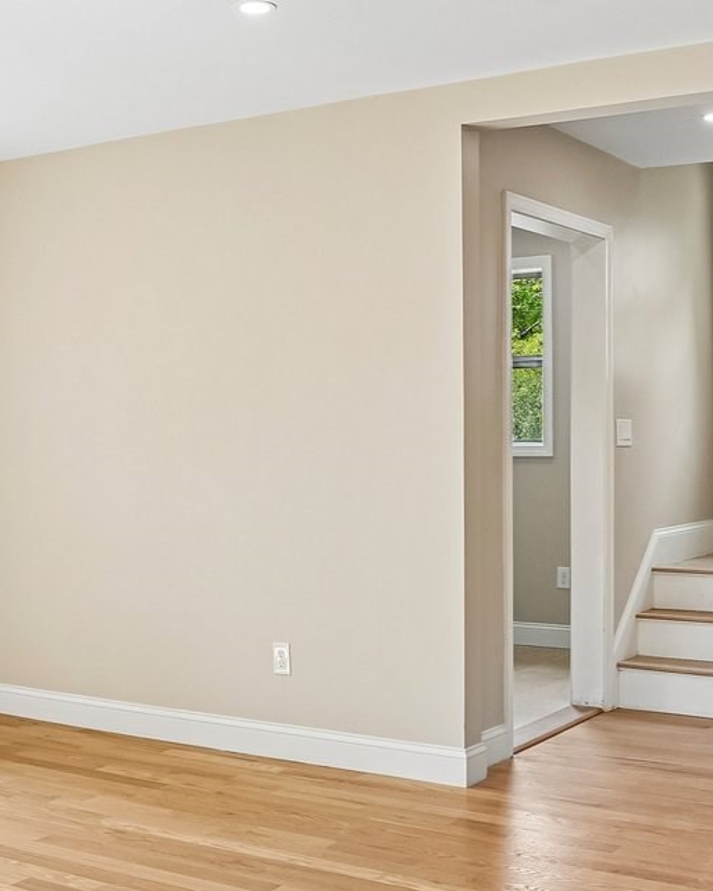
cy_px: 404
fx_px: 1266
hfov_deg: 31.4
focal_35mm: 48
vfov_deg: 38.7
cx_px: 315
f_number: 8
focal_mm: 16
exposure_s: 1/30
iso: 160
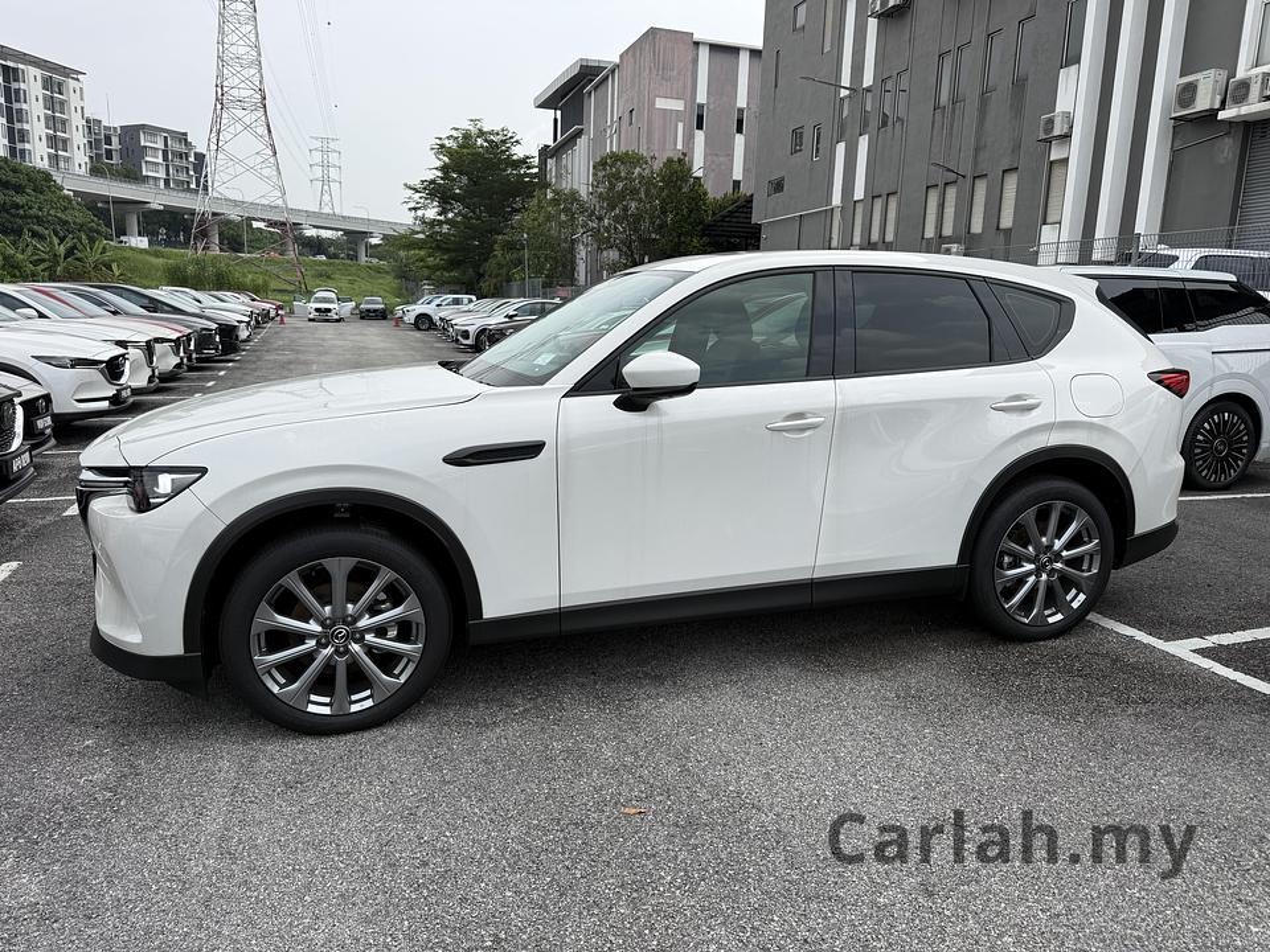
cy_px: 476
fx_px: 881
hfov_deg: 71.6
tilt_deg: -9.2
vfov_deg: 56.8
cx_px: 635
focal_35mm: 24
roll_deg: -2.1
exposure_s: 1/3584
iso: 100
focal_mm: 6.76
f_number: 1.78
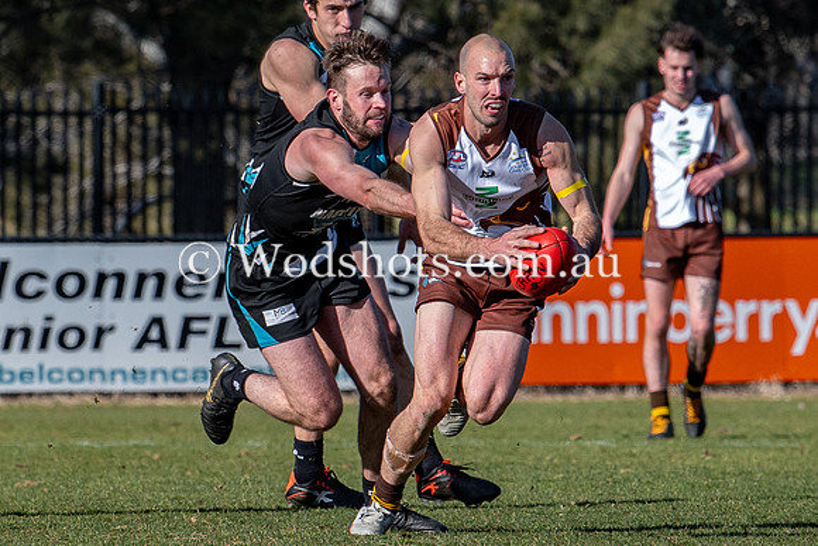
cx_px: 320
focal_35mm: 829
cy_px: 250
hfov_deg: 2.5
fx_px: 18833
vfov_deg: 1.7
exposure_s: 1/1250
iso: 250
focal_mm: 200
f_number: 5
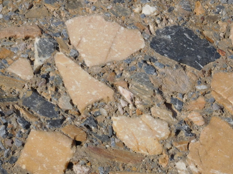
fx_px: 1077
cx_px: 147
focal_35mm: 160
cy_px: 125
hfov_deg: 12.3
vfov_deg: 9.3
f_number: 4.8
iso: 125
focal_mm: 17.8
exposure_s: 1/1500
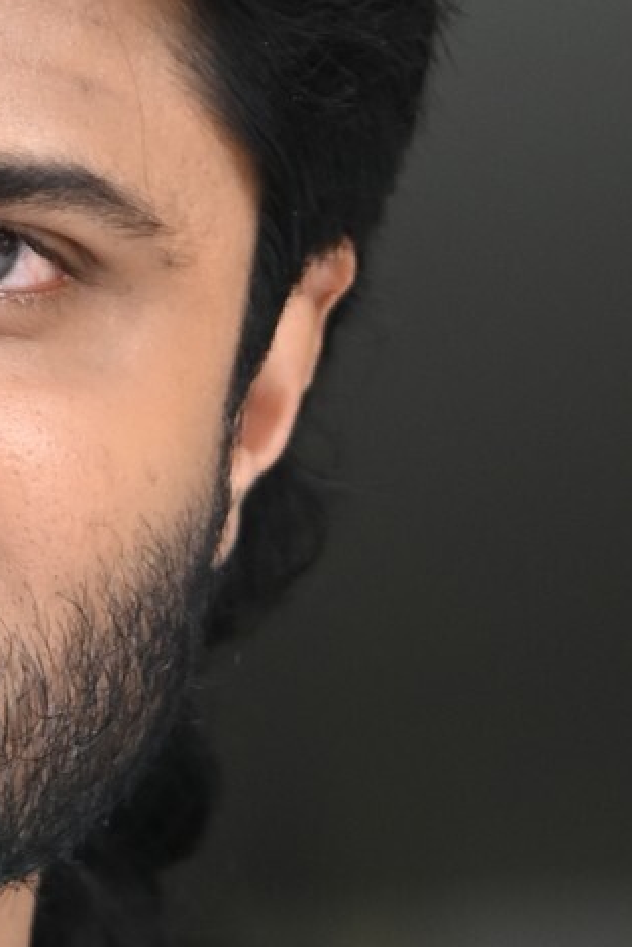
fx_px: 11183
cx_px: -365
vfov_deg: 4.8
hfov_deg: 3.2
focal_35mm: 425
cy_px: 713
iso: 640
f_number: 4
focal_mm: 78
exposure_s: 1/200
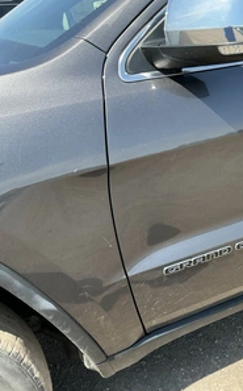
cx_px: 242
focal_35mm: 40
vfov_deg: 49.3
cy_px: 196
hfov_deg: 29.8
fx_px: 425
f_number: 1.8
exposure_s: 1/574
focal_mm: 3
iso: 25
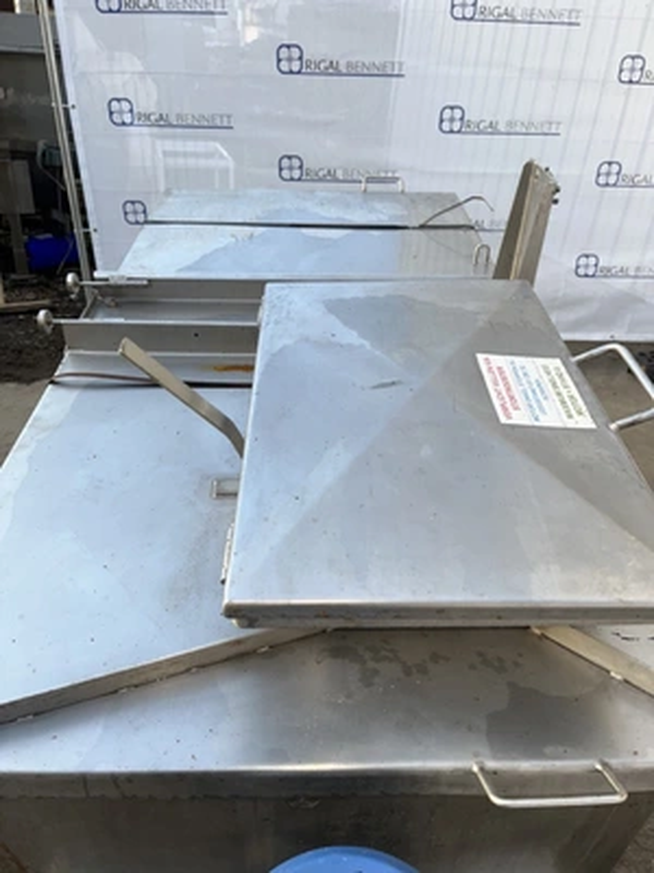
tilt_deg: -29.2
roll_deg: -4.9
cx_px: 327
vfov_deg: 67.3
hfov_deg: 53.1
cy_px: 436
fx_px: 655
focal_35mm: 26
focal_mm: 5.1
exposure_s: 1/371
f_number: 1.6
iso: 32
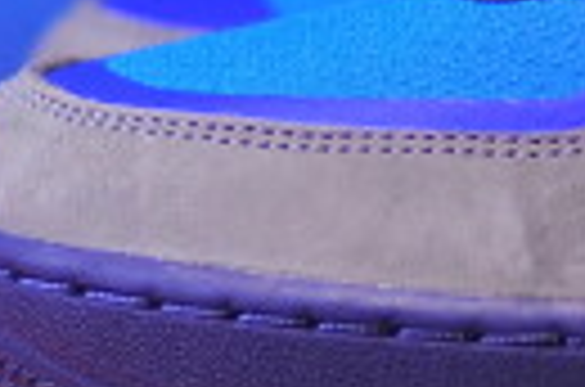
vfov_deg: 2.9
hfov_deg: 4.4
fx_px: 7505
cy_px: -380
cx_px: 882
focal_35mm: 463
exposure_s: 1/320
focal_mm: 50
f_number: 2
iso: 250
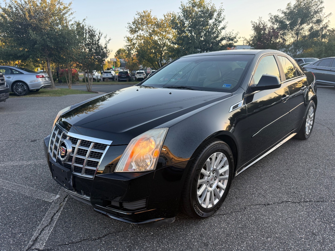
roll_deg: +2.4
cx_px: 168
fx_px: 232
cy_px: 126
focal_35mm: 24
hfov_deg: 71.6
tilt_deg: -13.5
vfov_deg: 56.8
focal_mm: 6.76
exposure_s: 1/428
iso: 100
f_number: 1.78
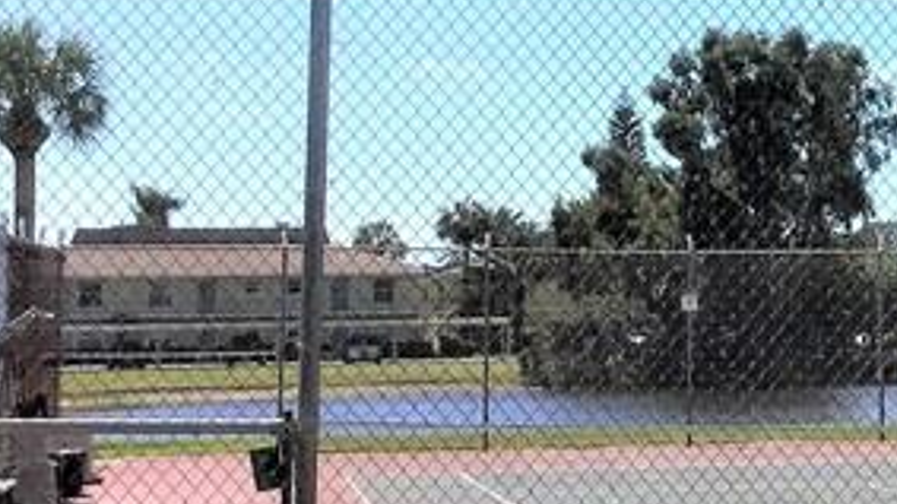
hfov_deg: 16.1
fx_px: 2901
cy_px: 111
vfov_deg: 9.9
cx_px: 1341
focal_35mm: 122
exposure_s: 1/1942
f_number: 2.4
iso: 25
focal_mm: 3.3
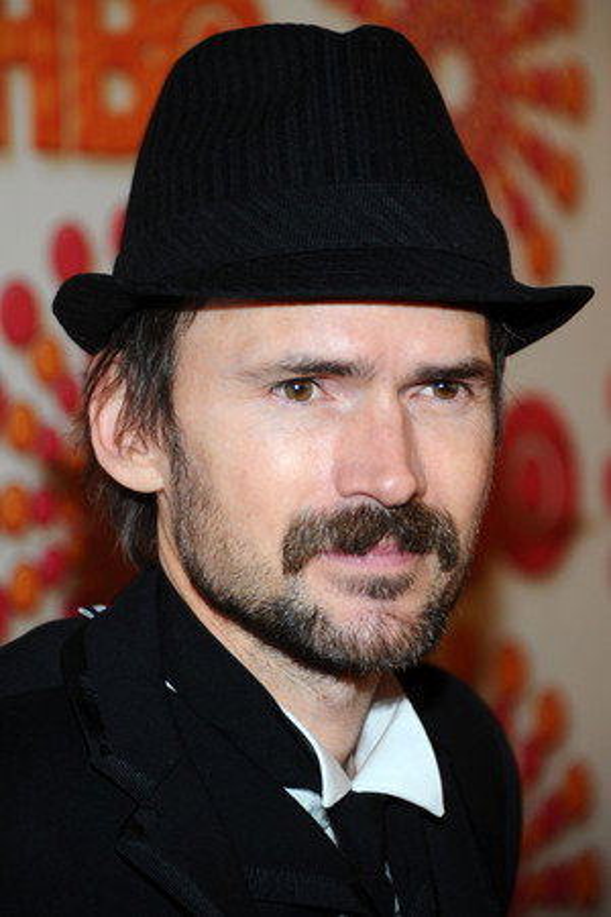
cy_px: 458
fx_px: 4837
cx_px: 306
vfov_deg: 10.8
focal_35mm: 190
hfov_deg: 7.2
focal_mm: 190
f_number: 5.6
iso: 800
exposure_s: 1/125
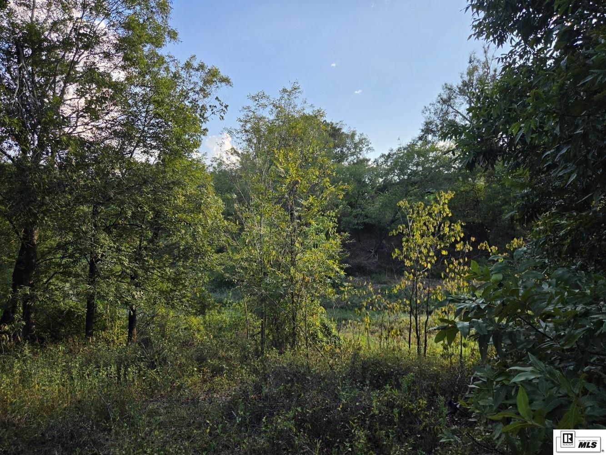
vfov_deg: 58.9
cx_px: 303
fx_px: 403
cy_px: 228
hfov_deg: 73.9
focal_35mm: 23
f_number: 1.8
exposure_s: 1/2443
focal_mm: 5.4
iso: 80
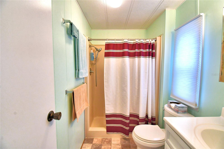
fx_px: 93
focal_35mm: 15
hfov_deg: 100.4
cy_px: 74
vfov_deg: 77.3
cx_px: 112
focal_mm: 10
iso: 1100
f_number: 8
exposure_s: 1/60
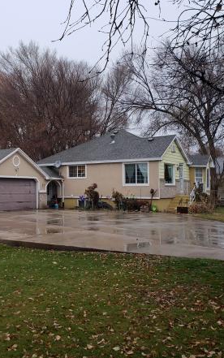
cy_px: 175
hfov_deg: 31.5
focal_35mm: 40
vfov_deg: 49.3
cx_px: 58
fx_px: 390
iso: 100
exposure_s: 1/19
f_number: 2.4
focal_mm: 4.3
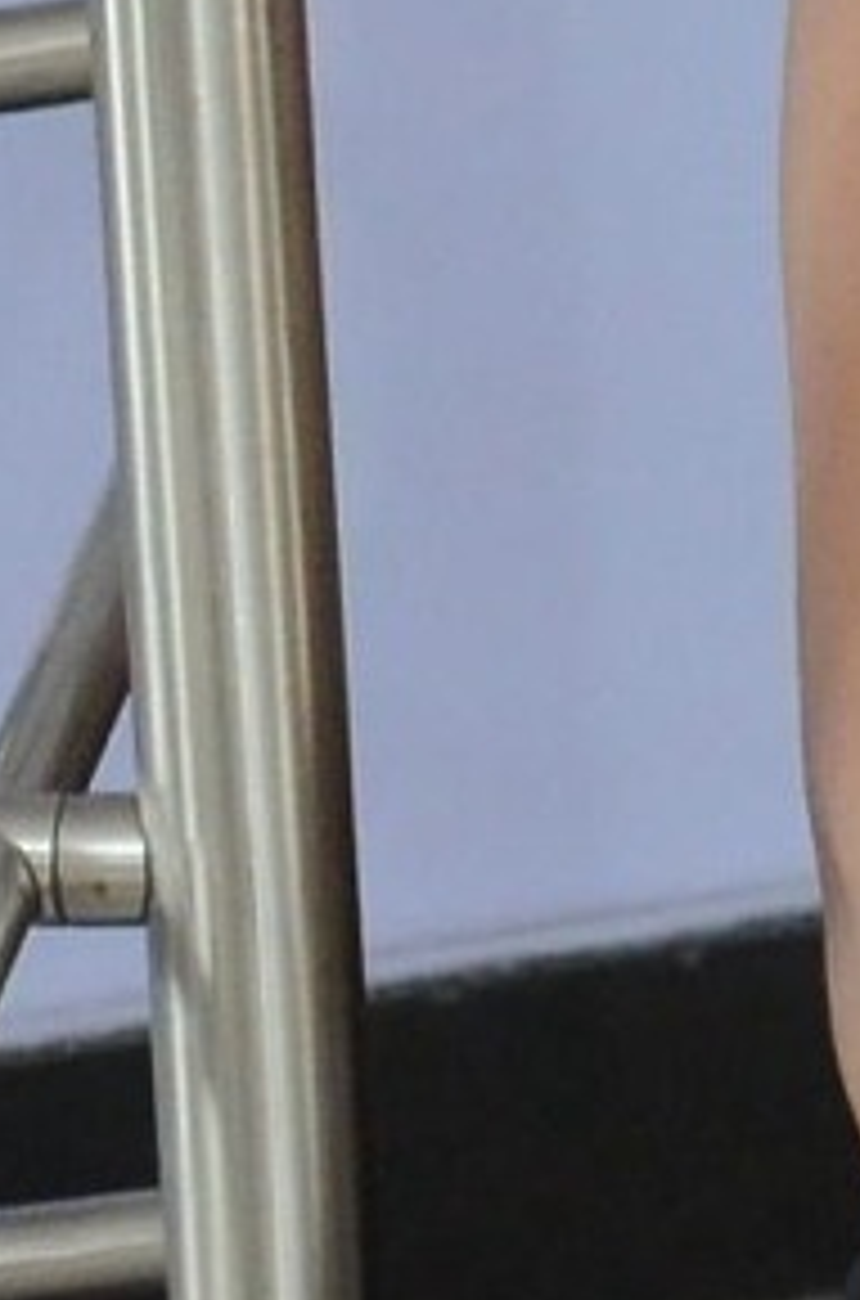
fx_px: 25454
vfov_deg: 2.9
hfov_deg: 1.9
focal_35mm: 706
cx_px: 1891
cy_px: 1579
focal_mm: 75
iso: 3200
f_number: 6.3
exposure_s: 1/100
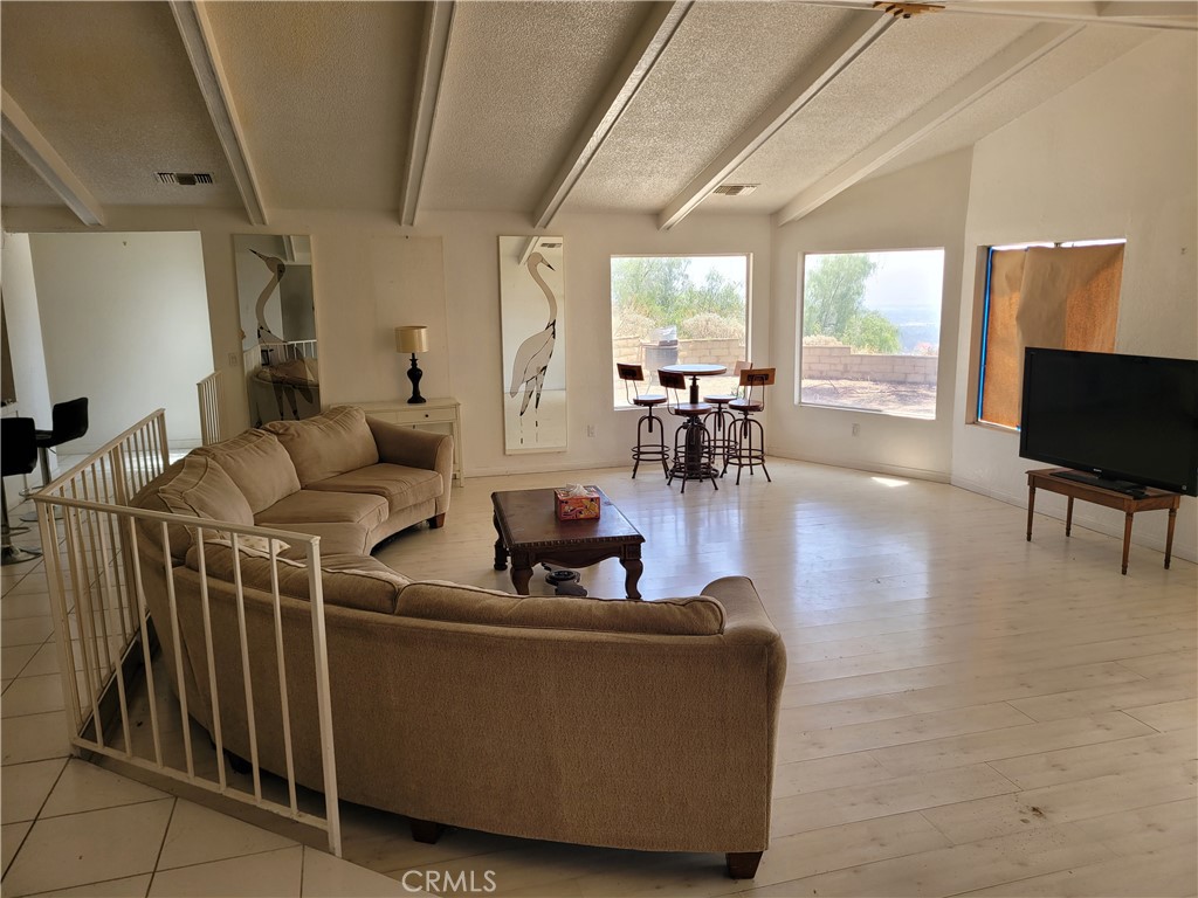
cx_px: 599
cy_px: 449
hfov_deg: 67.3
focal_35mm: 26
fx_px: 900
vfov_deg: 53.1
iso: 50
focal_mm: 5.4
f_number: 1.8
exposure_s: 1/120
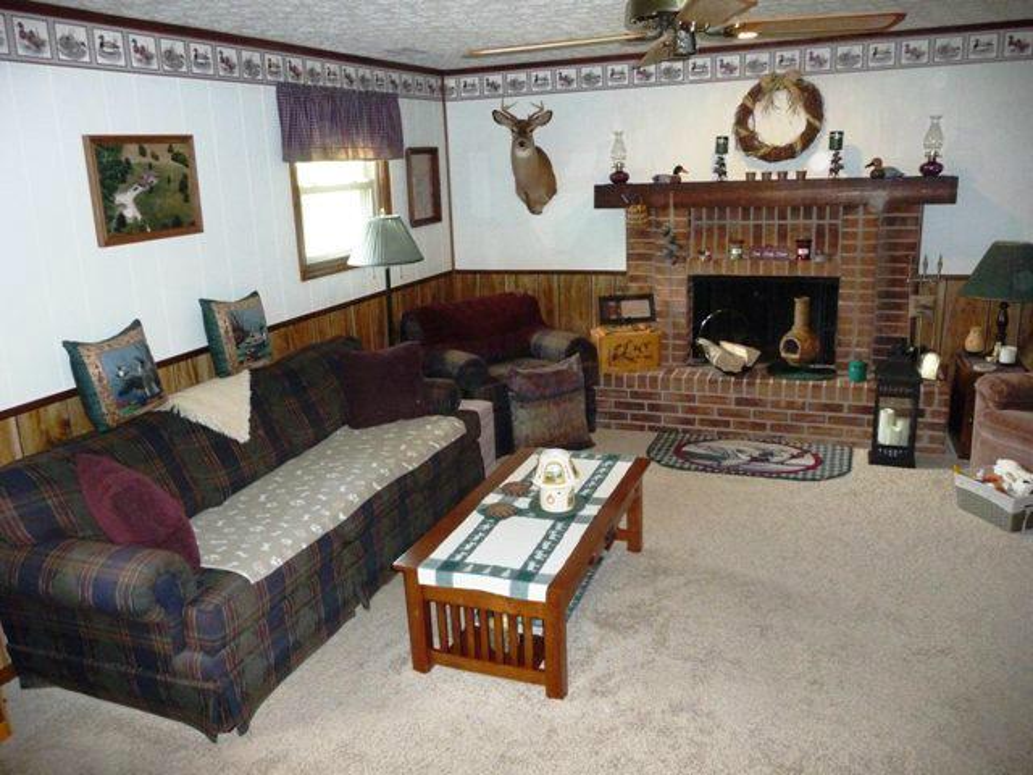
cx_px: 516
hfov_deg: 63.4
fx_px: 836
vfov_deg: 49.7
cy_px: 388
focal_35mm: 28
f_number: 3.3
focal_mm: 4.7
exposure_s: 1/30
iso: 640
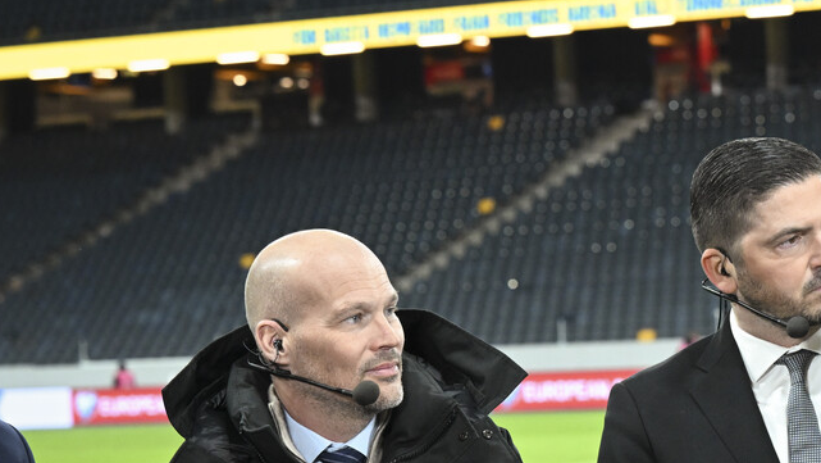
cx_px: 935
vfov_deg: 6.6
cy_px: 473
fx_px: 3985
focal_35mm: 183
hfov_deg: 11.6
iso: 2500
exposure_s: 1/400
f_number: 5.6
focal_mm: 70
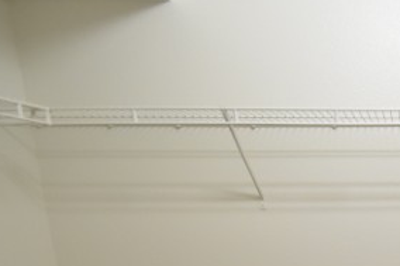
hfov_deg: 41.3
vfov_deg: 30.9
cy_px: 298
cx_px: 432
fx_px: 422
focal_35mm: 38
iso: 2000
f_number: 3.5
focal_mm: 10
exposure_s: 1/60
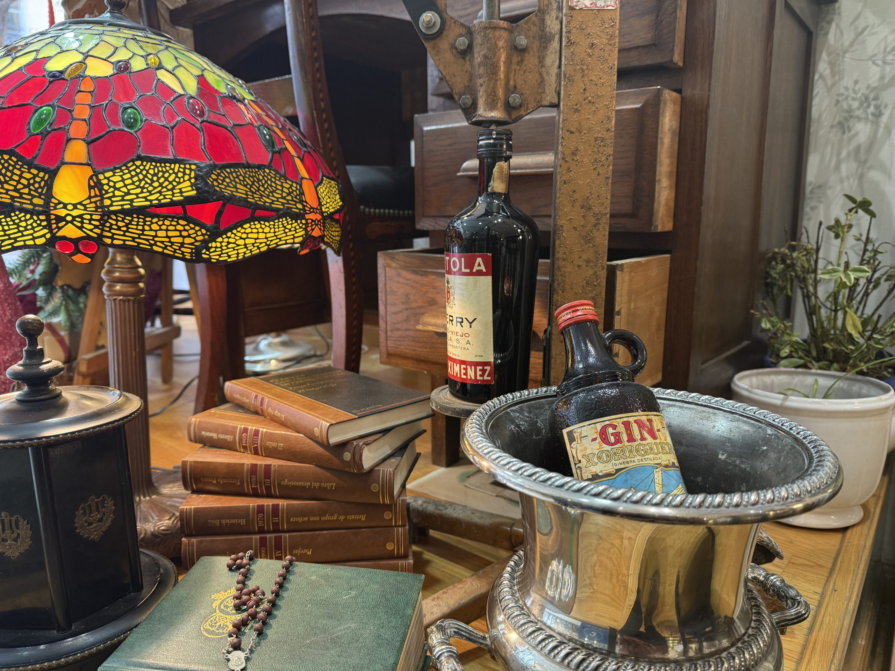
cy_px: 336
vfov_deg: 56.8
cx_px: 448
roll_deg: +0.3
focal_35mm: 24
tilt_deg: -10.2
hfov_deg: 71.6
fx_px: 621
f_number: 1.78
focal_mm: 6.76
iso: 160
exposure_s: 1/50
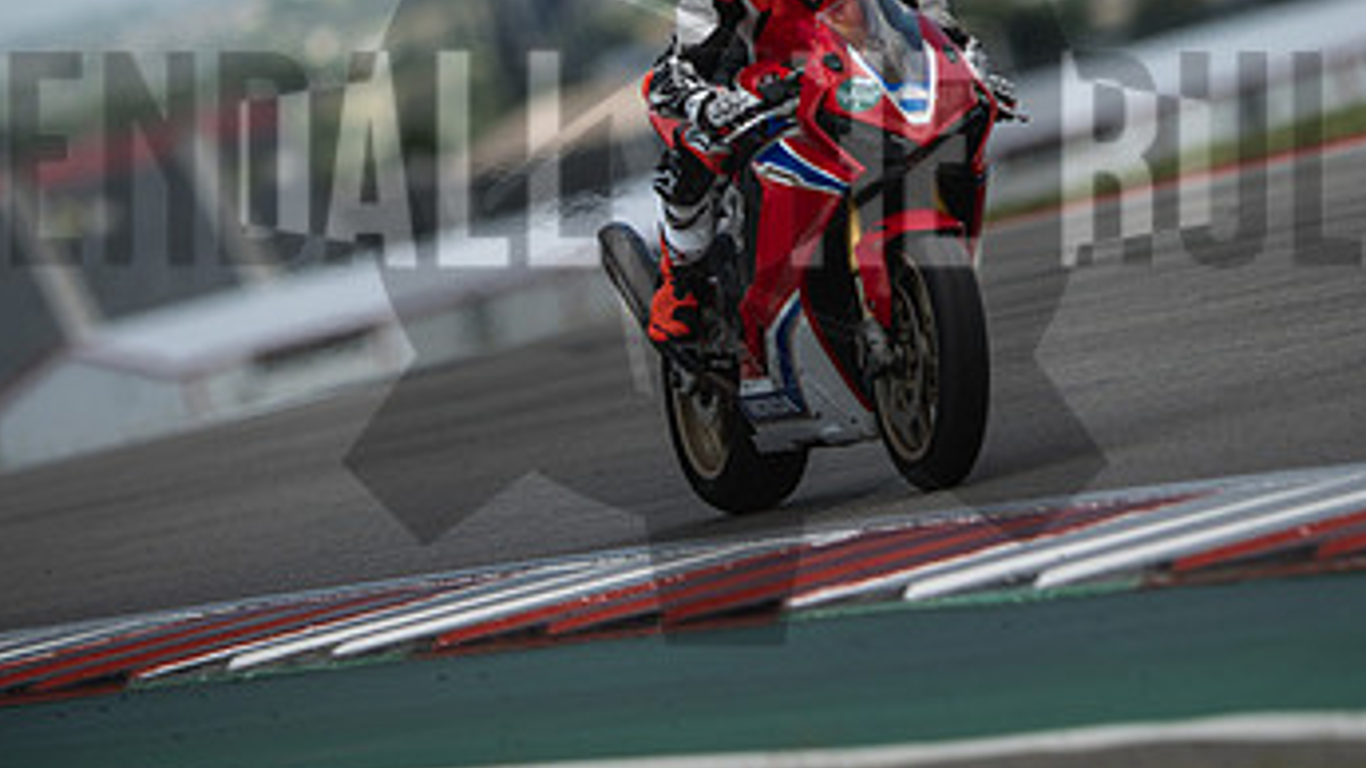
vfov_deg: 2.3
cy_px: 164
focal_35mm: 529
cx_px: 725
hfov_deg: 4.1
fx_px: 19159
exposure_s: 1/4000
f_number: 2
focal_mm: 200
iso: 200
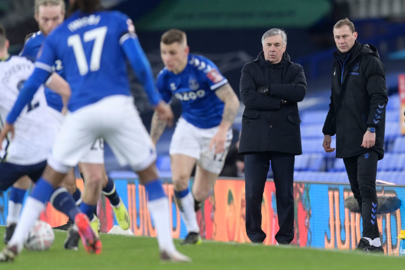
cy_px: 135
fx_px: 4500
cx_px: 202
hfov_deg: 5.2
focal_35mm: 400
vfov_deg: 3.4
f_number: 2.8
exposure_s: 1/1000
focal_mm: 400
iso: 1600
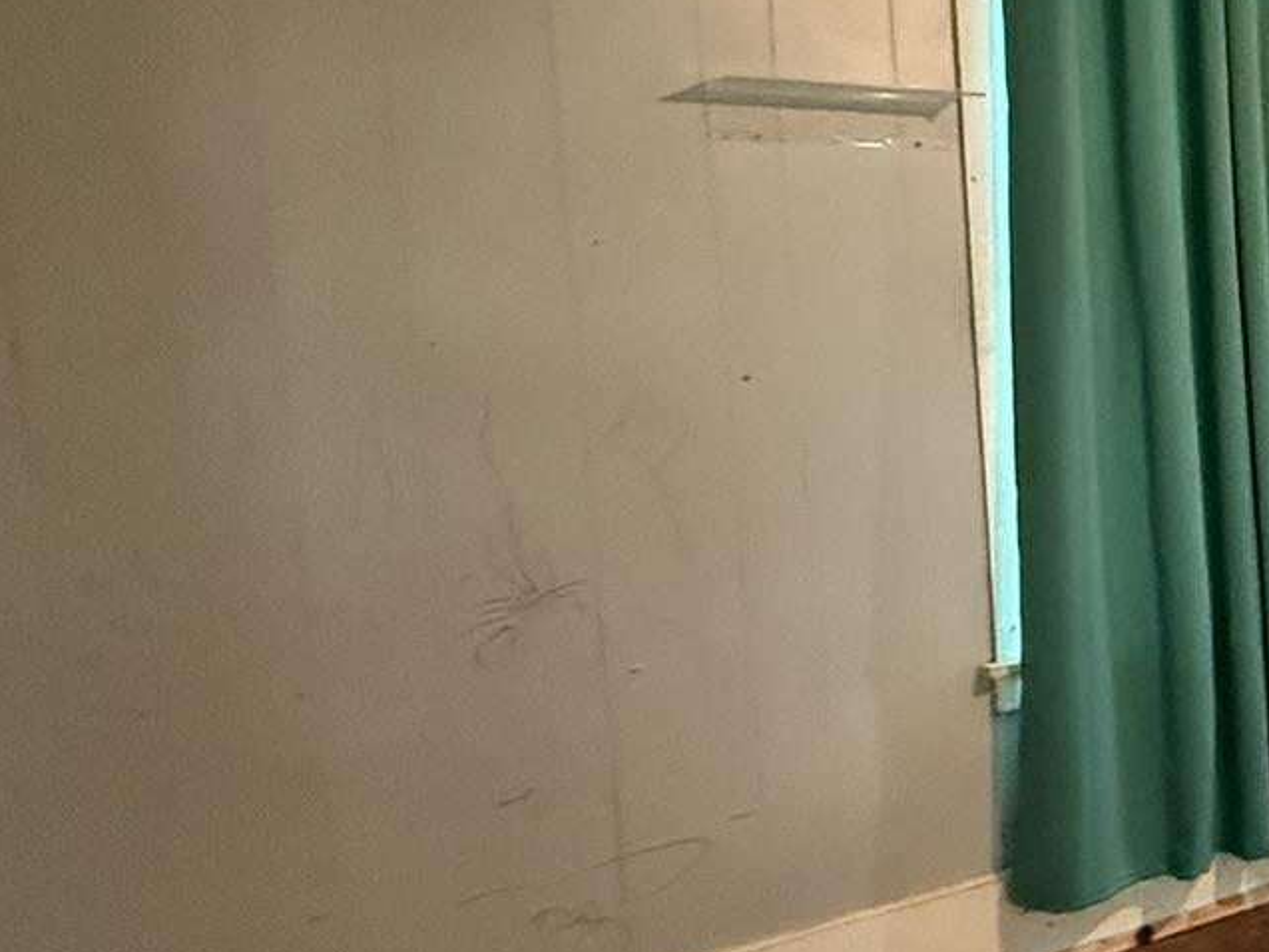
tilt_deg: -4.5
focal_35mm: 45
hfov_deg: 27.2
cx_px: 1958
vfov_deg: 32.2
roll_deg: +1.0
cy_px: 422
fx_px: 1650
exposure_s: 1/60
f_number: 2.2
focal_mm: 2.22
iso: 1000
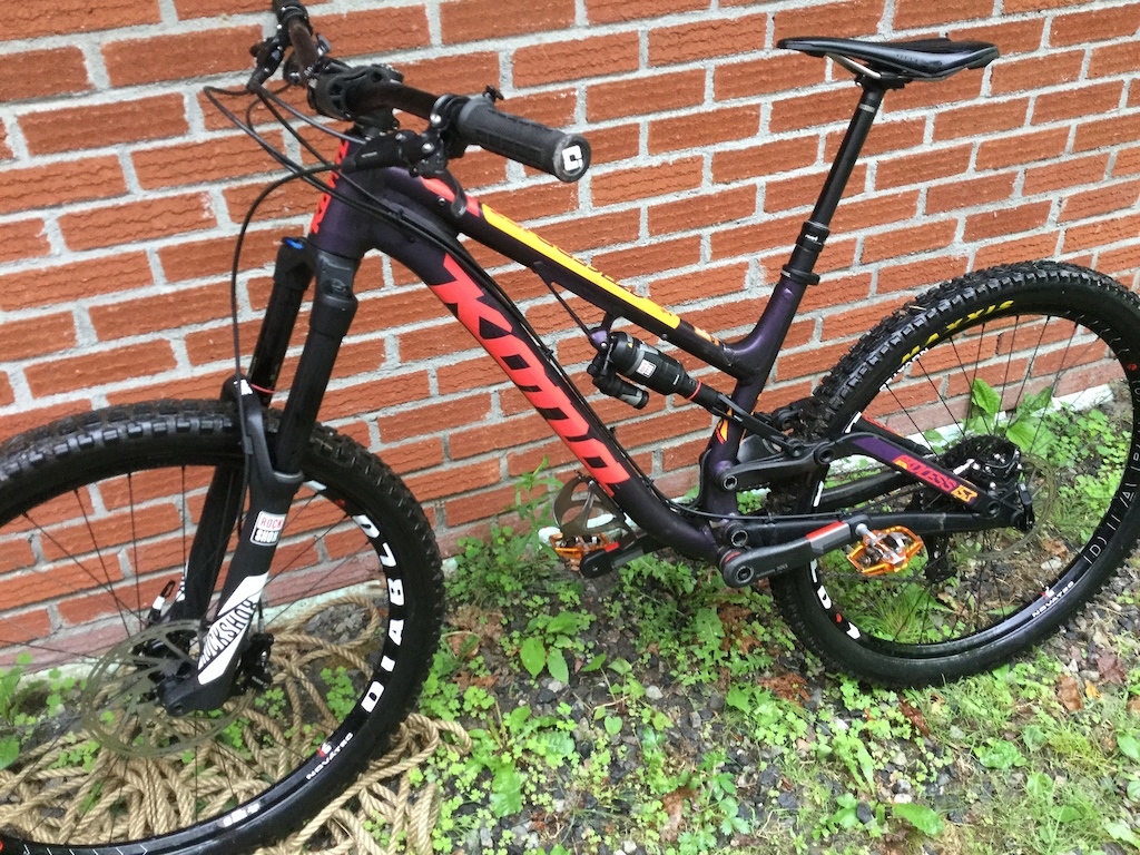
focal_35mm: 31
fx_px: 1021
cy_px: 428
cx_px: 570
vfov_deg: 45.4
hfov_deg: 58.4
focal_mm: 3.3
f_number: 2.4
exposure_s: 1/30
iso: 100
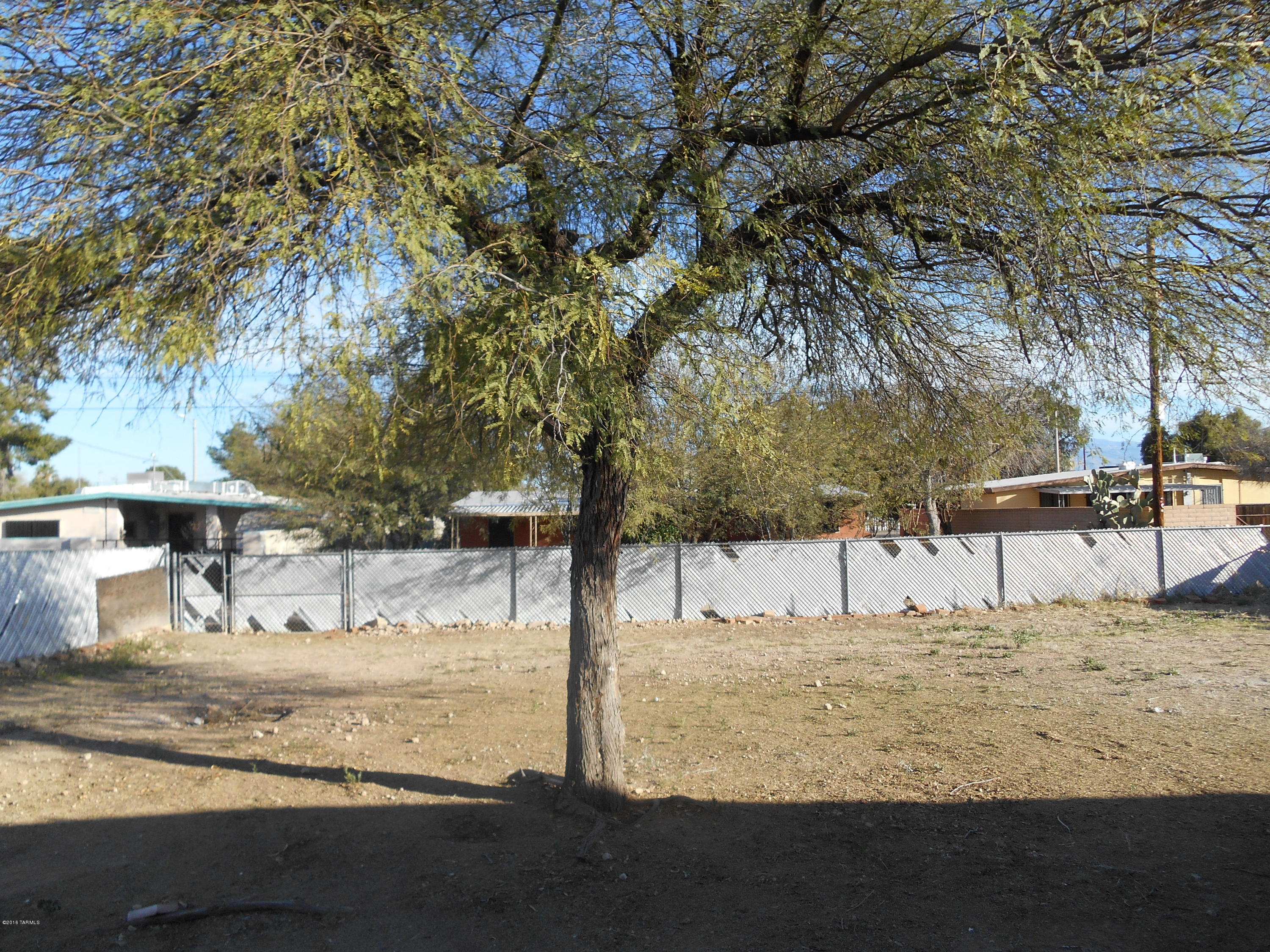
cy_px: 476
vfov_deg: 53.1
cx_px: 635
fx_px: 954
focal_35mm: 26
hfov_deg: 67.3
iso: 80
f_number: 3.4
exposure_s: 1/500
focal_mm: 4.7
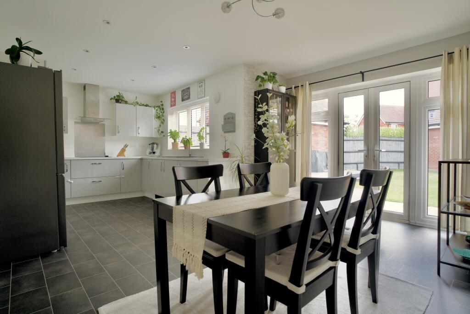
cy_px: 157
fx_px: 235
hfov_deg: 90.0
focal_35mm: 18
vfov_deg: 67.4
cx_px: 235
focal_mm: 18
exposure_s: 1/60
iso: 200
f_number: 4
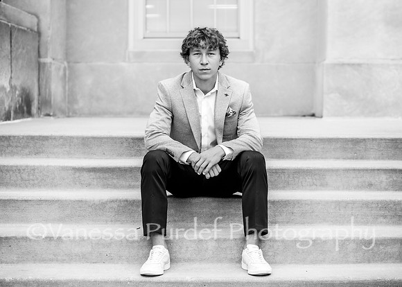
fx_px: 1040
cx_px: 207
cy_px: 140
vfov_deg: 15.7
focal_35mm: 91
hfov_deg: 21.9
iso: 200
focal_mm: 43
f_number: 1.8
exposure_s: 1/640
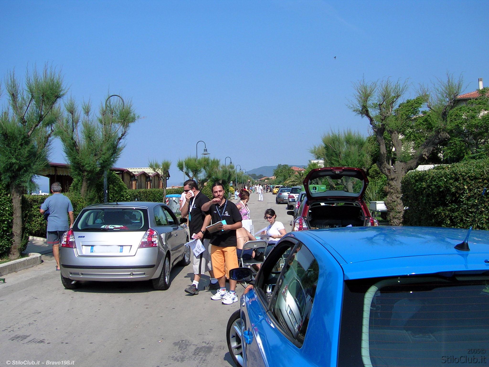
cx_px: 244
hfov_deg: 52.6
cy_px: 184
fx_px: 494
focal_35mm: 35
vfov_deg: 40.7
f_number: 4.8
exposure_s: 1/534
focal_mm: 5.4
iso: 50
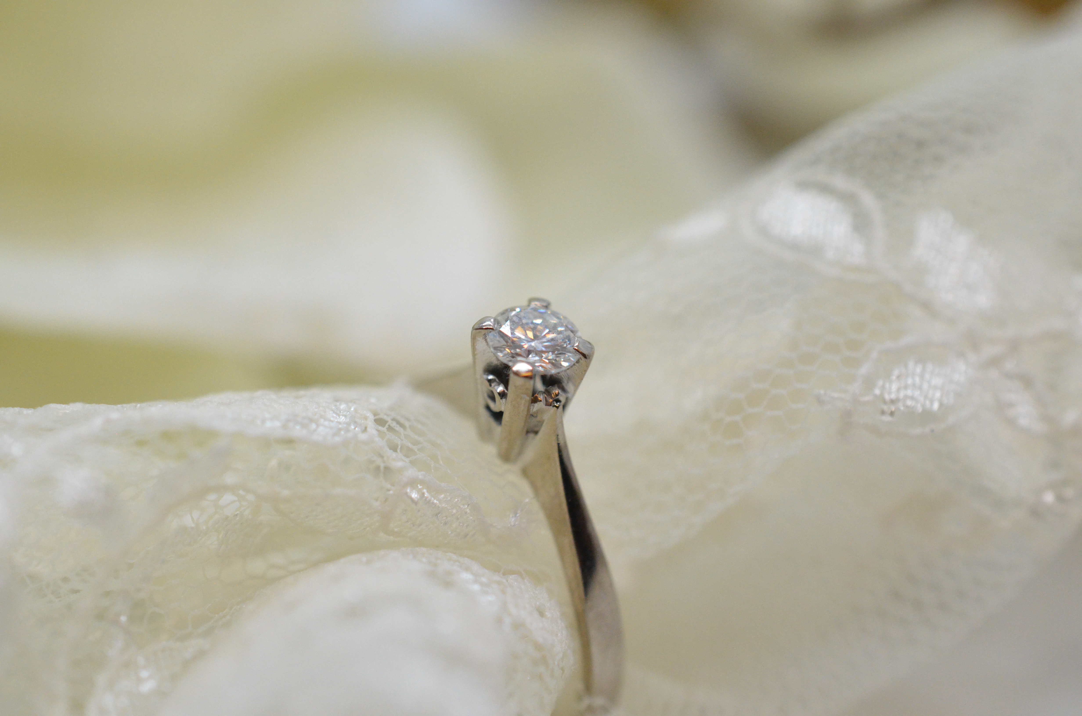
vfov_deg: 22.5
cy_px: 358
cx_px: 541
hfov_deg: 33.5
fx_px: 1800
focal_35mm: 60
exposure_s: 1/2000
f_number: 5
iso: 3200
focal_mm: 40
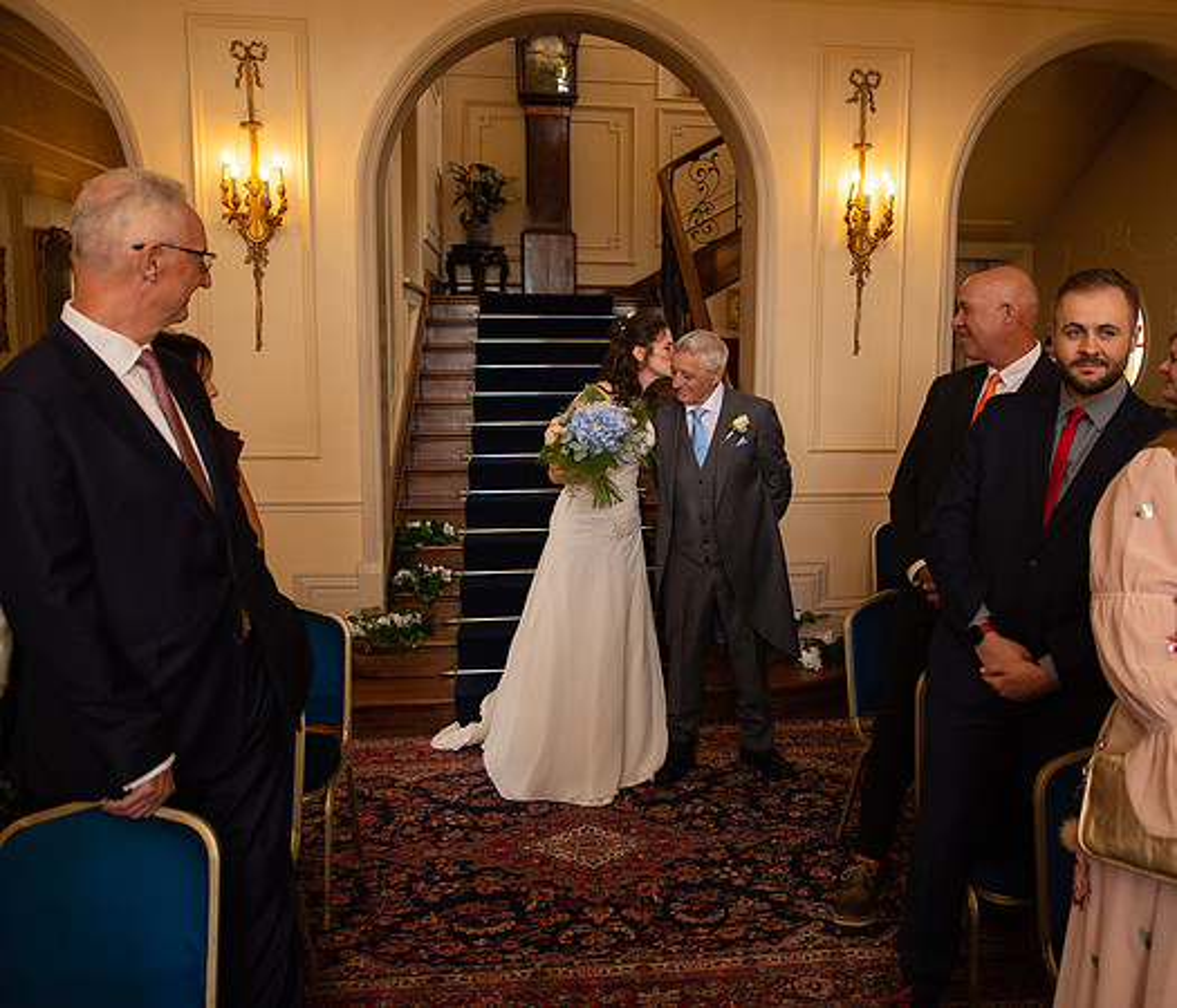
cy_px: 484
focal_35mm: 31
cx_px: 669
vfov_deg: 49.0
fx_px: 1106
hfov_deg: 55.8
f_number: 2.8
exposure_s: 1/100
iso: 160
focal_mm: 24
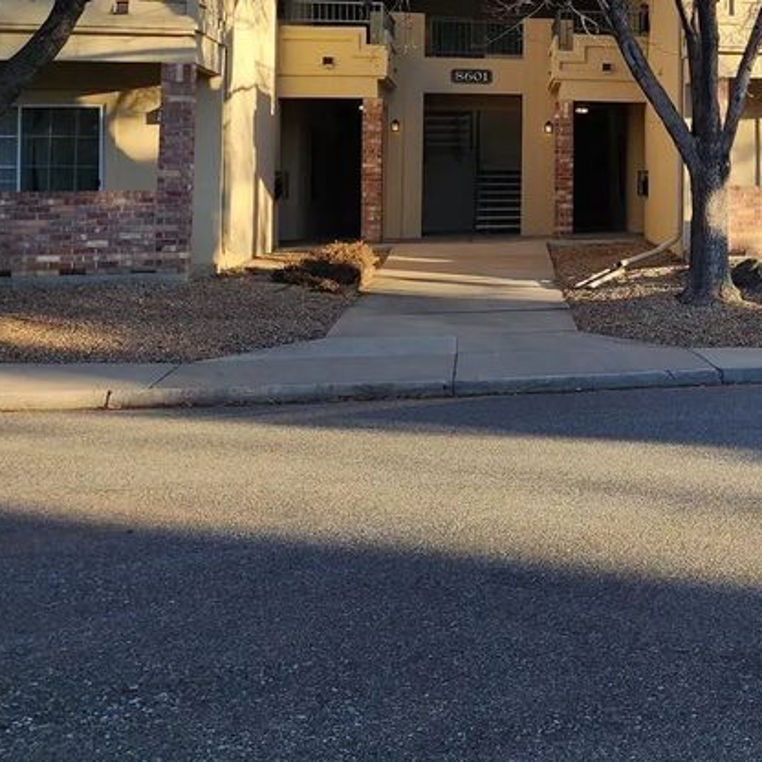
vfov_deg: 32.9
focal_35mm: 50
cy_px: 132
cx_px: 898
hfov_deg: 29.6
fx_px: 1245
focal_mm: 6.4
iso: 12
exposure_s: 1/401
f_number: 1.8
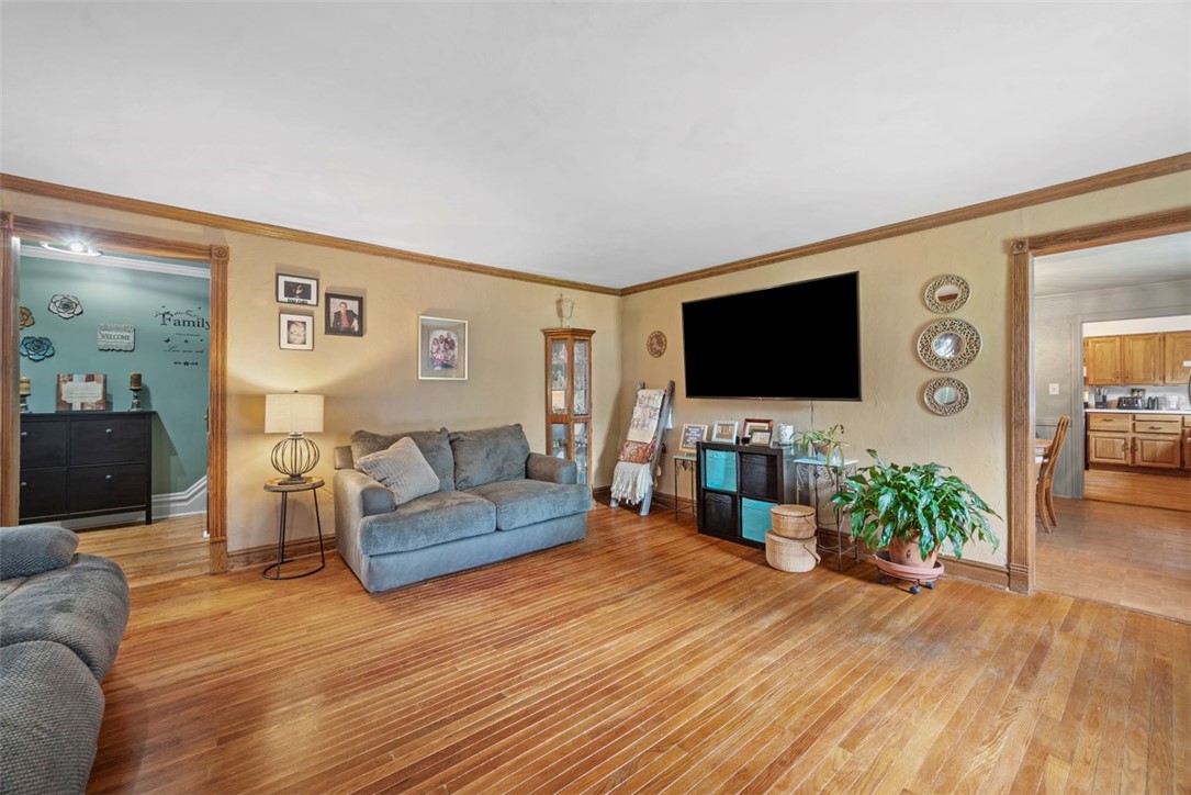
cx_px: 596
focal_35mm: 14
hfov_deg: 104.2
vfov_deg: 81.2
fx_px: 463
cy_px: 398
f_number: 8
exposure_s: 2.5
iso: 400
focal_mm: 14
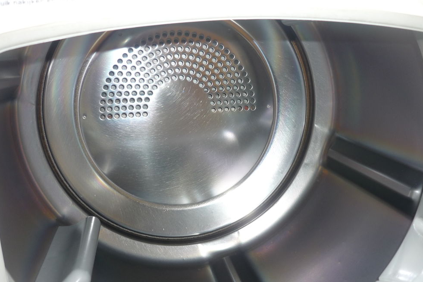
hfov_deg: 54.4
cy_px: 155
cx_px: 212
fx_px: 411
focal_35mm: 35
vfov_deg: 37.8
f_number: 2.8
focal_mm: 5.5
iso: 100
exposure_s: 1/30
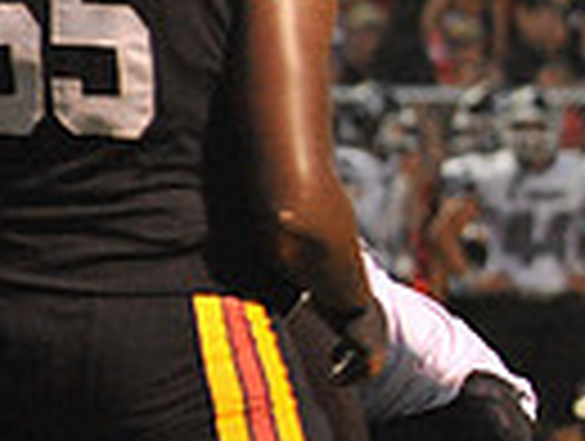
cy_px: 274
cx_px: 1260
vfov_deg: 1.7
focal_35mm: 857
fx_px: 14510
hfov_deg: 2.3
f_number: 5.6
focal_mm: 200
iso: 6400
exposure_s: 1/200
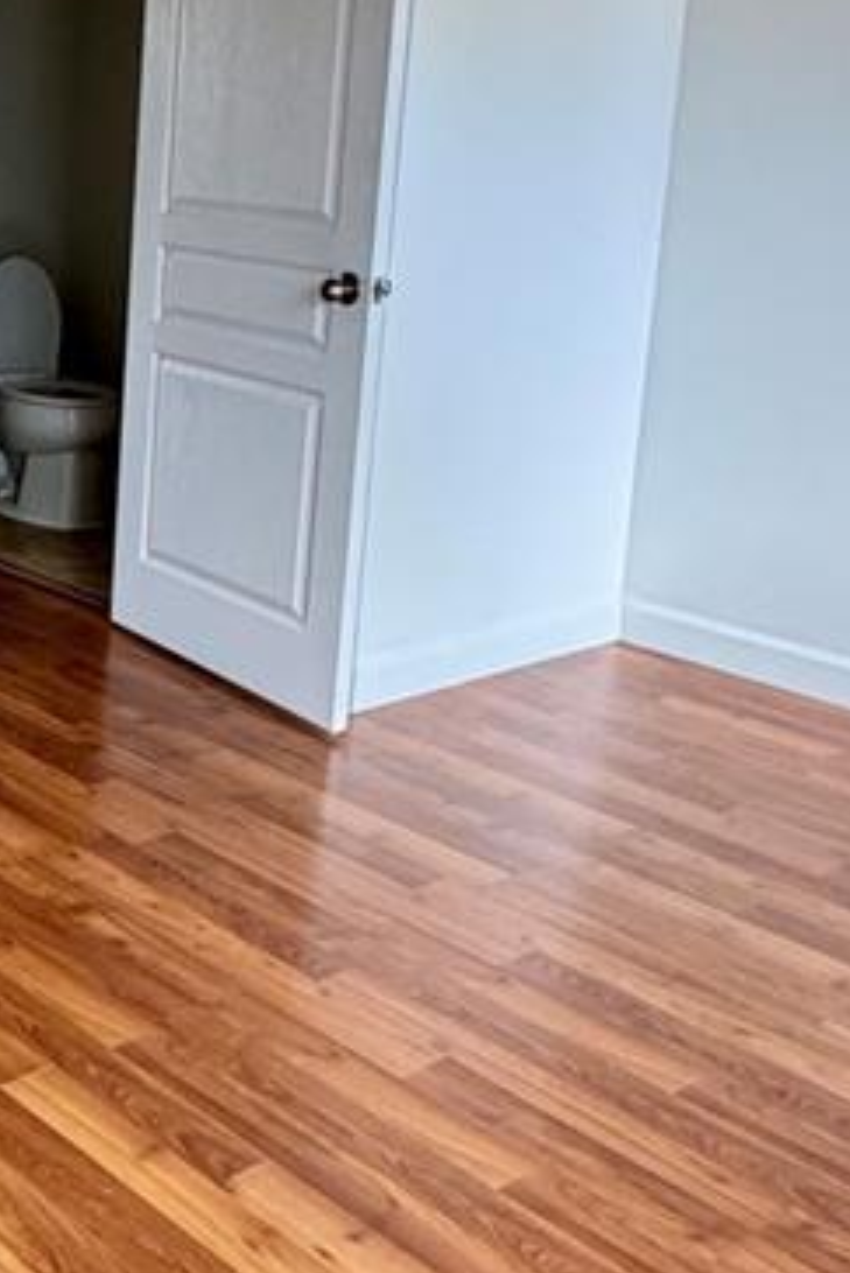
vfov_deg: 40.6
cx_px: -171
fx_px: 1698
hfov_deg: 25.3
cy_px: 437
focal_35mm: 48
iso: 320
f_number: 2.2
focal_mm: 2.22
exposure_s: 1/99
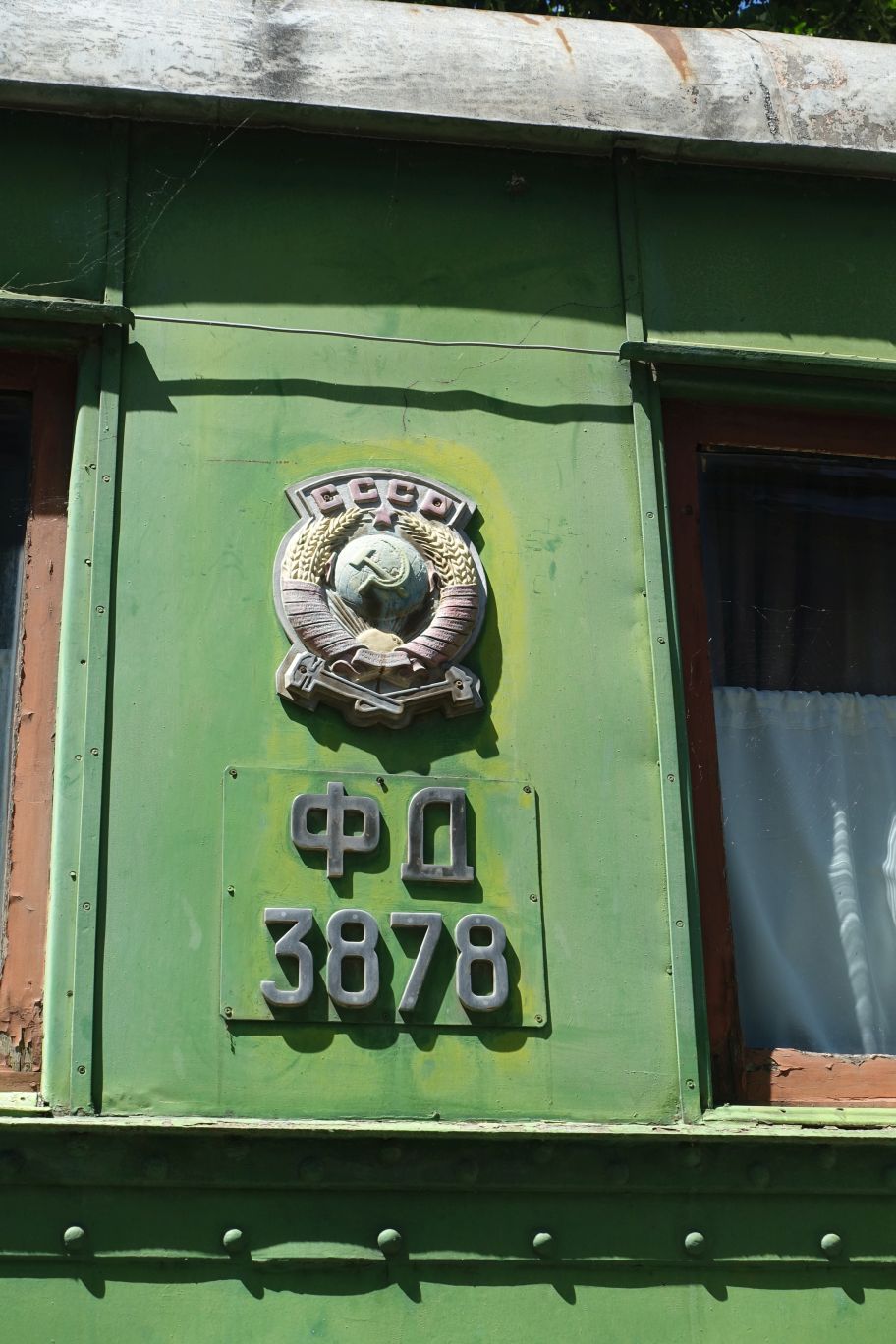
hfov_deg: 23.0
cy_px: 672
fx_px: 2202
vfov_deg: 33.9
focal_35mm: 59
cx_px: 448
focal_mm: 21.79
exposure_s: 1/320
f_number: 5.6
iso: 125
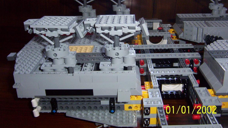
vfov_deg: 29.5
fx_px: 242
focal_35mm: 40
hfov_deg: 50.5
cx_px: 112
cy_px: 43
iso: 140
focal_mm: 5.54
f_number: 2.76
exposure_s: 1/30
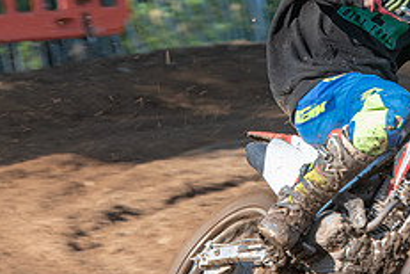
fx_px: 7345
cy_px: 67
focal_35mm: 645
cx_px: 421
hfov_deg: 3.2
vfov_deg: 2.1
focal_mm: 200
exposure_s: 1/160
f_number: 8
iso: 200
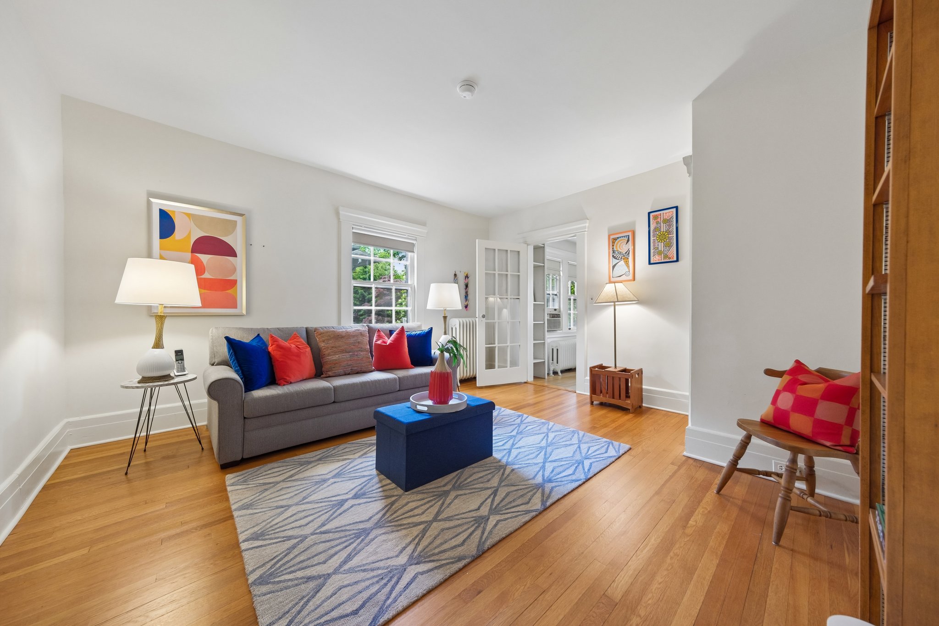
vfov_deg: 90.0
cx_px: 470
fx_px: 313
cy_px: 313
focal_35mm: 12
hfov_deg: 112.6
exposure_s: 1/40
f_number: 5.6
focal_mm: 8
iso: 640
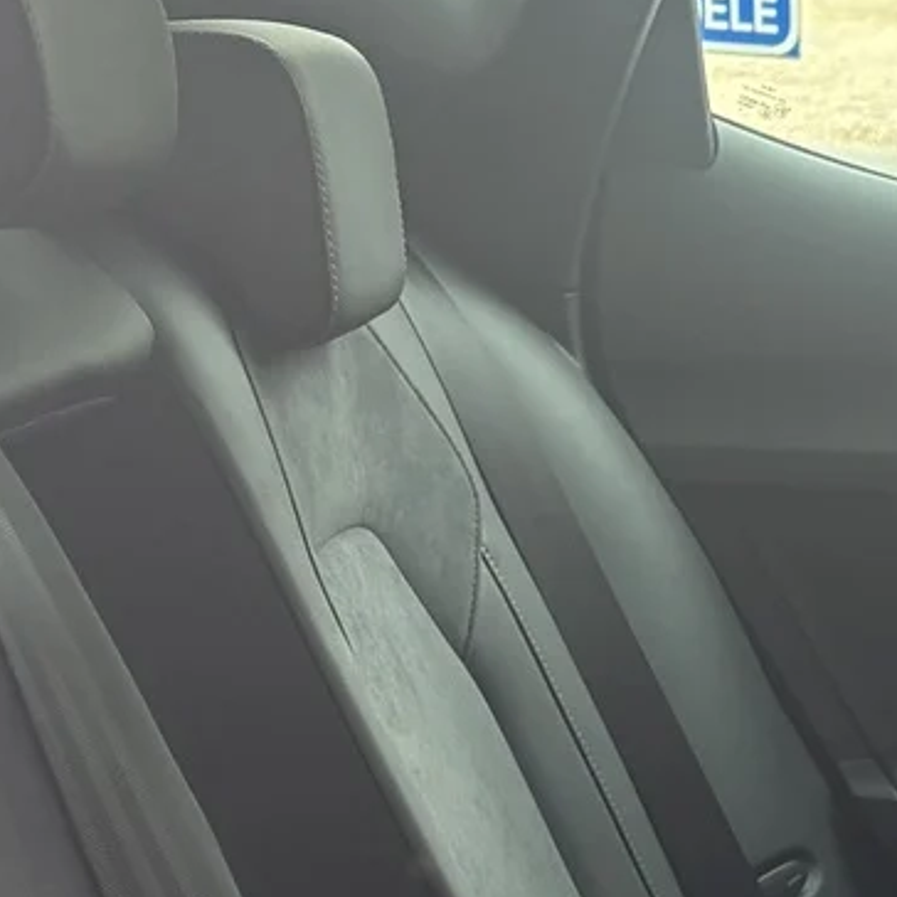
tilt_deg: -29.0
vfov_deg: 15.5
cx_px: 1316
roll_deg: -6.0
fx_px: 2961
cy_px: 1454
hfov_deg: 15.9
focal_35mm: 101
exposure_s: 1/114
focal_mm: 5.96
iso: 125
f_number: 1.6
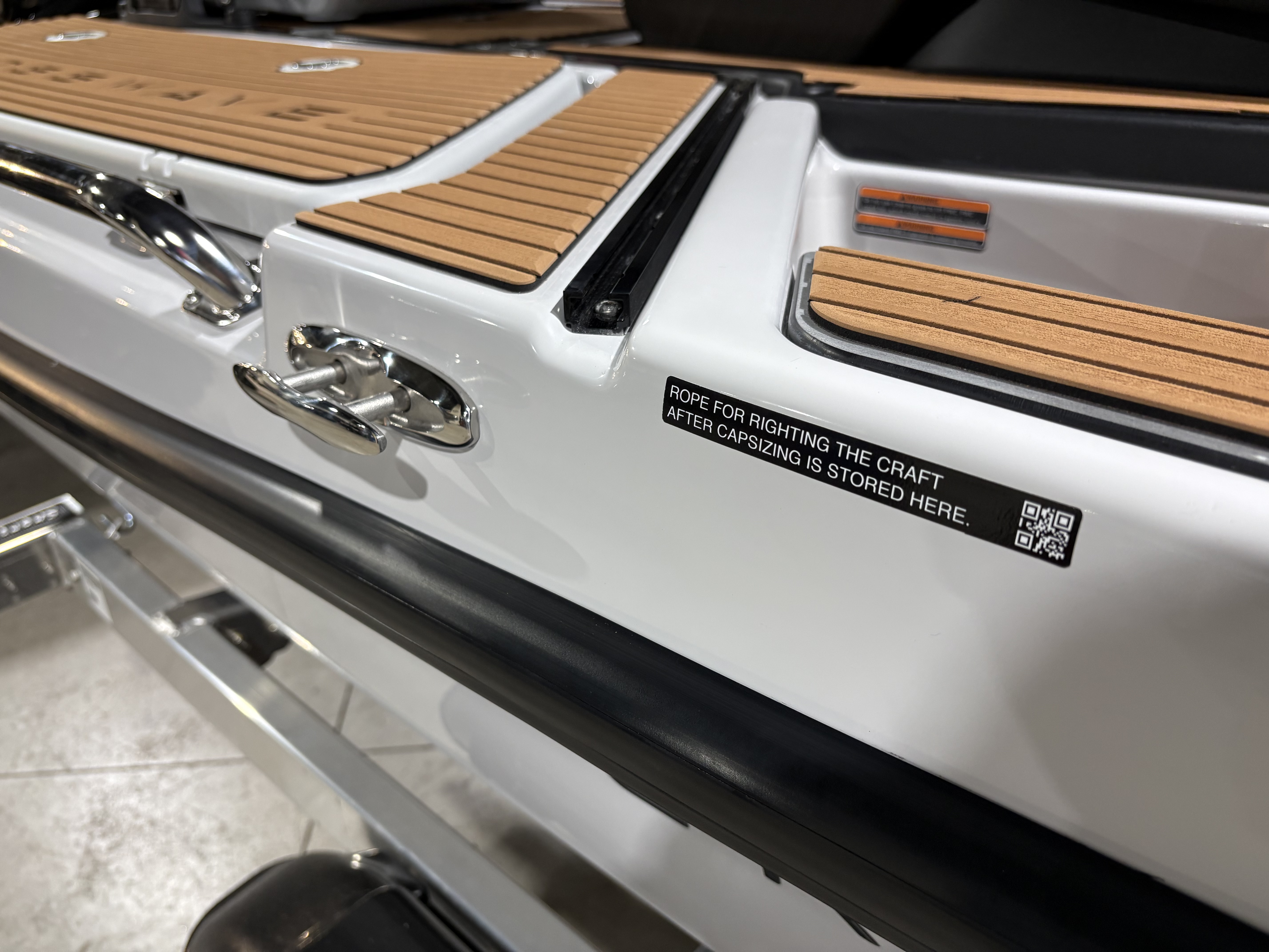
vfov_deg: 53.1
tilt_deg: -28.3
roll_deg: +3.0
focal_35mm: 26
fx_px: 953
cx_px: 634
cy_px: 476
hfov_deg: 67.3
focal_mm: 5.96
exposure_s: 1/120
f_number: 1.6
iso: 125
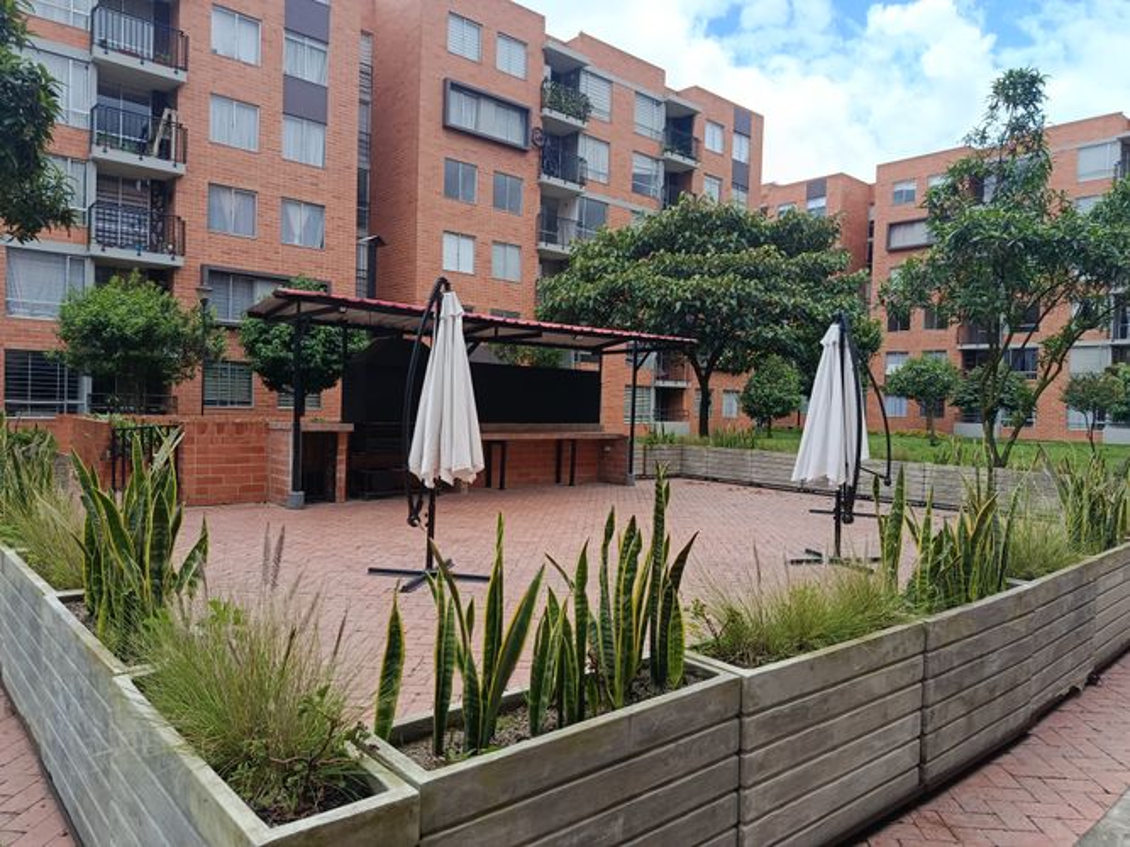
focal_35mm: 24
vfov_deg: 56.8
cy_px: 424
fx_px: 783
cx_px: 565
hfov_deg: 71.6
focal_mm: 5.24
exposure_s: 1/294
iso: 50
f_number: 1.7
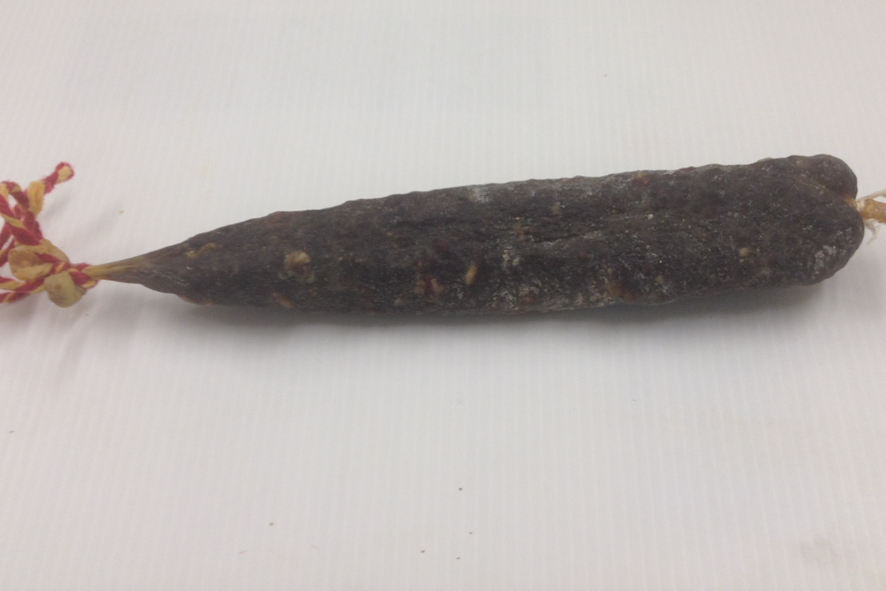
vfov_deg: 28.0
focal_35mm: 48
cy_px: 238
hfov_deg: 41.1
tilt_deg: -45.3
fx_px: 1181
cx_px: 464
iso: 50
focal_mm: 4.28
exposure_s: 1/40
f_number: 2.4
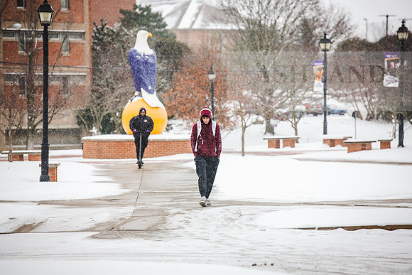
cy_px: 138
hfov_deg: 11.1
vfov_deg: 7.4
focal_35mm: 185
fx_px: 2118
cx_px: 206
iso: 250
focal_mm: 185
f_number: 4
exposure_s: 1/160
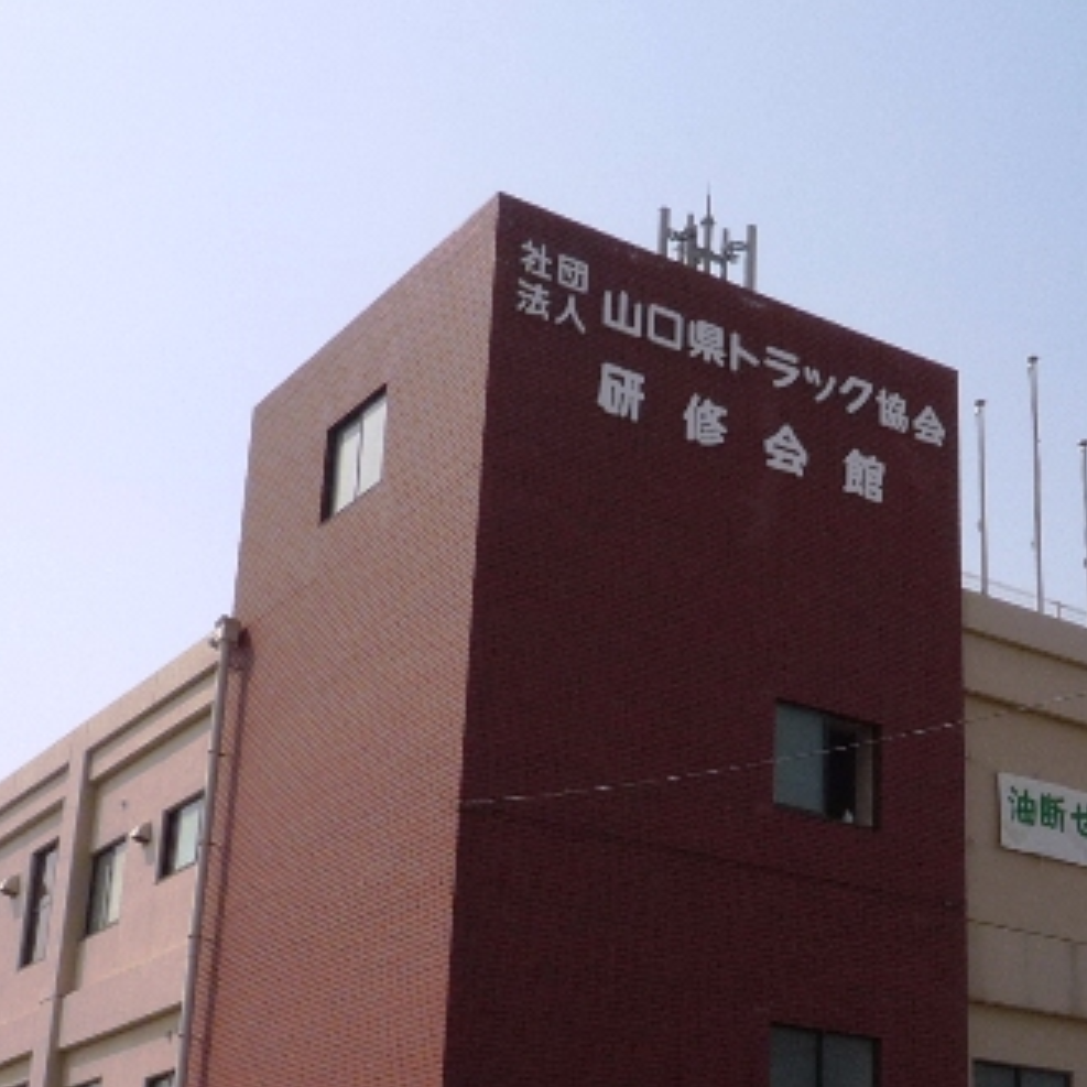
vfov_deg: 30.7
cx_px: 750
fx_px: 1954
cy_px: 776
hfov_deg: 30.8
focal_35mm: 55
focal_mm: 4.4
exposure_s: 1/800
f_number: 5
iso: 100
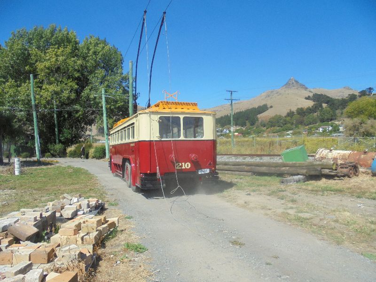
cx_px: 188
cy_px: 141
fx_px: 282
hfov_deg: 67.3
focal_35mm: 26
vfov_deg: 53.1
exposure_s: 1/1000
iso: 100
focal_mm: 4.6
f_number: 3.5
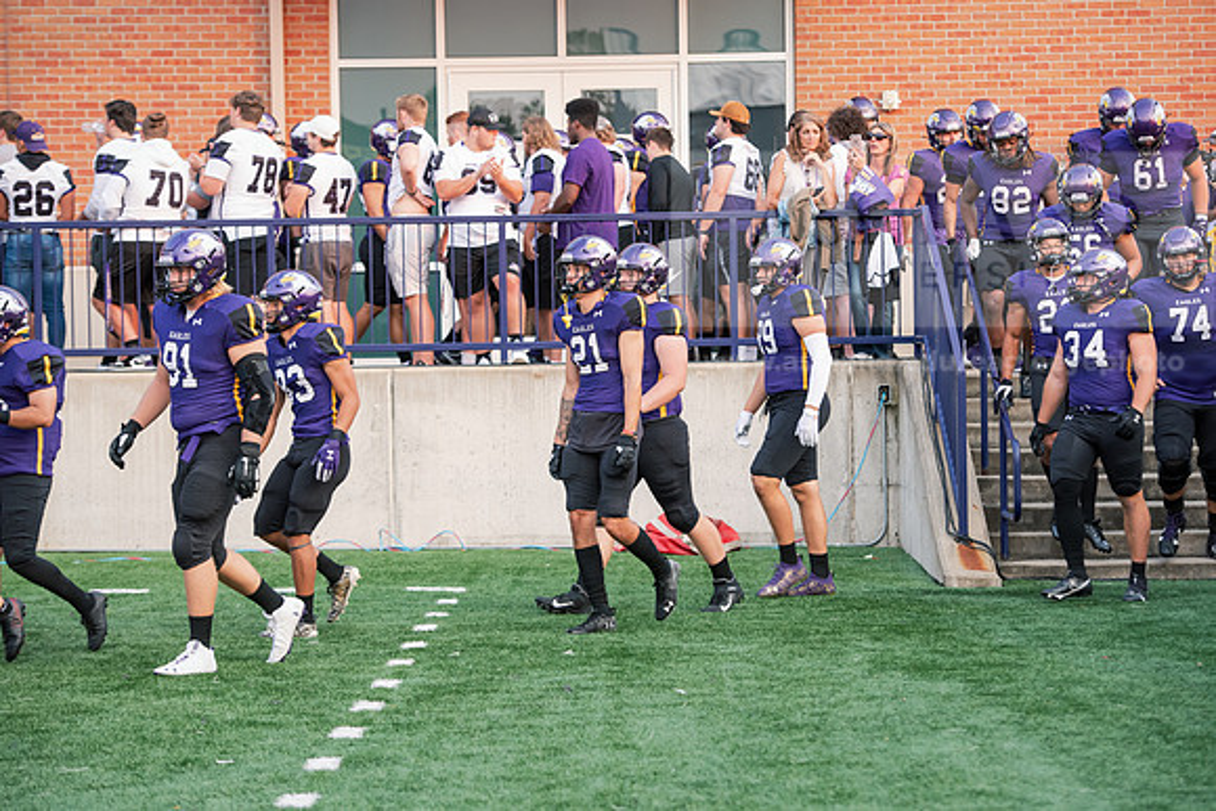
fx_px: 3547
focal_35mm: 105
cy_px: 406
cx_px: 608
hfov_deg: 19.5
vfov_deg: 13.0
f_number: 4
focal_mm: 105
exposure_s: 1/400
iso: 800
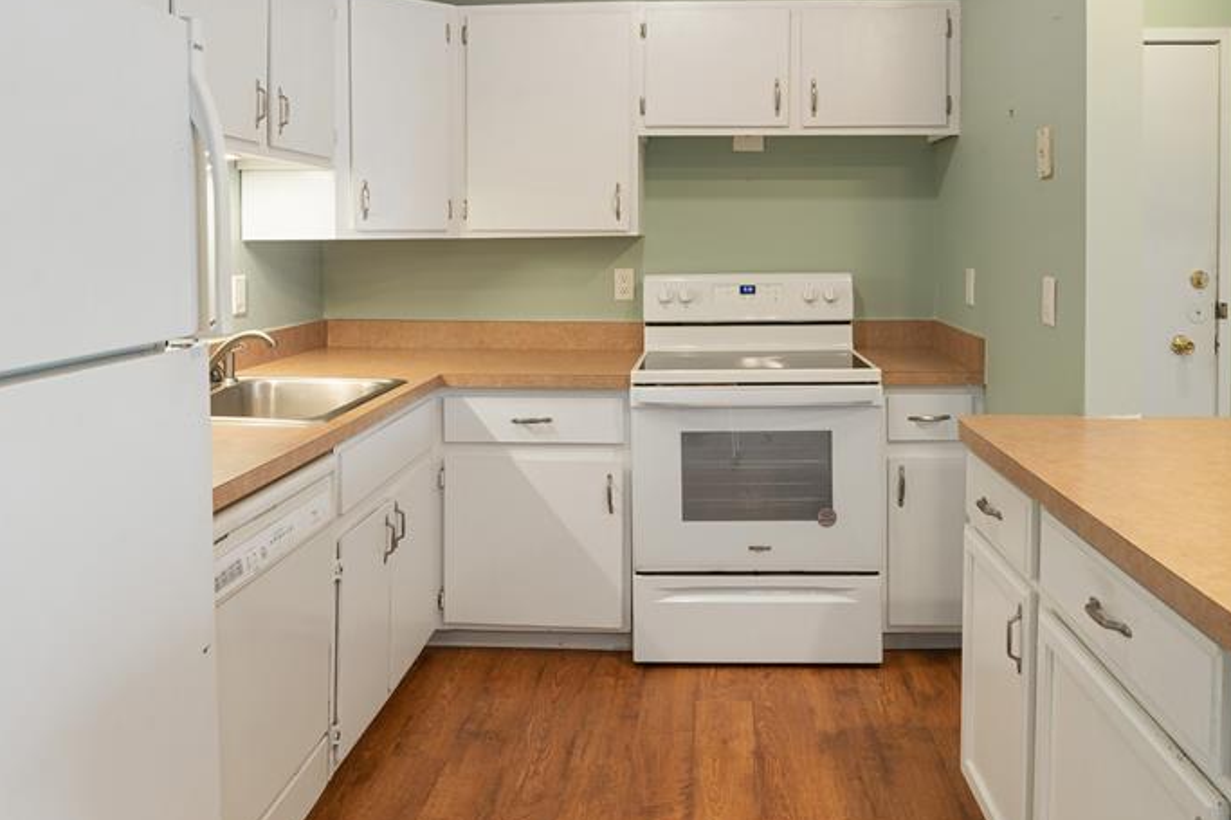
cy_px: 307
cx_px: 703
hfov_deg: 43.5
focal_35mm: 45
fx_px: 1538
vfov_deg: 29.7
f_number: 9
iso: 320
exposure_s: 1/2.5
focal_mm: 30
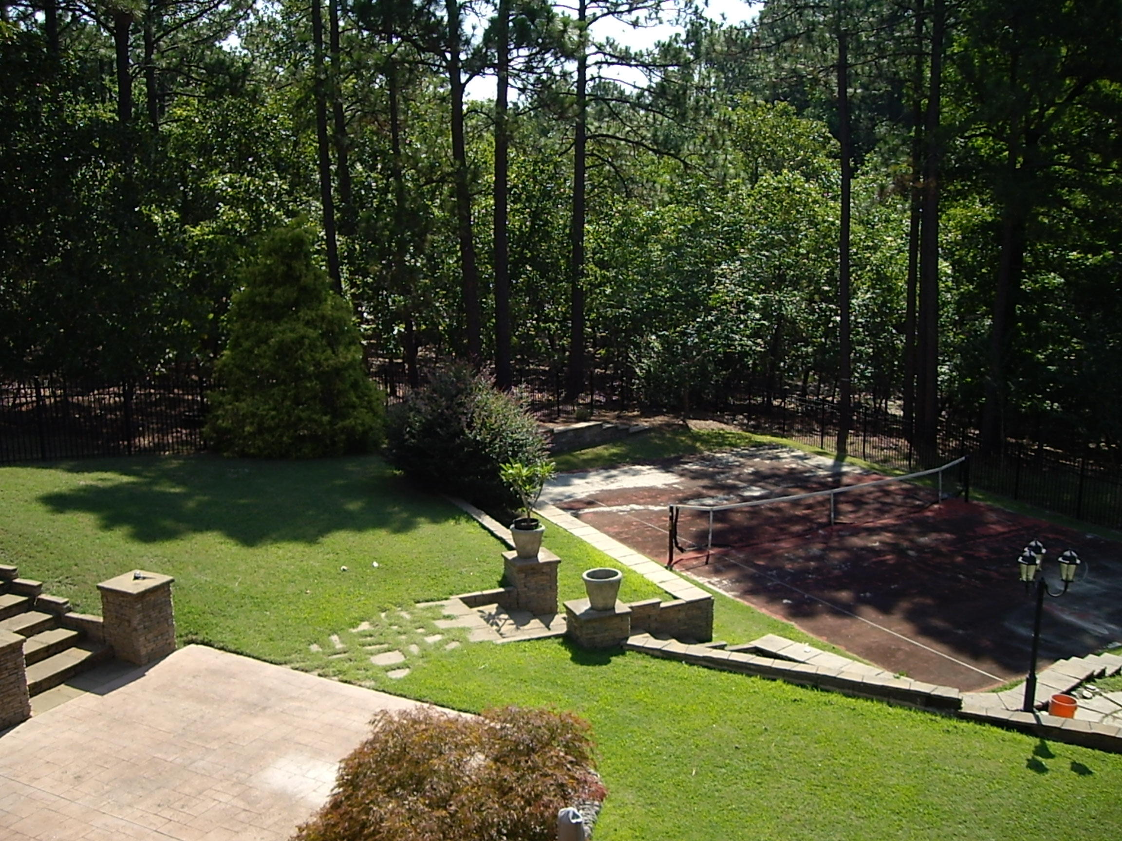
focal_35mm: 38
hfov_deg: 49.0
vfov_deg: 37.7
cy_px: 420
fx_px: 1232
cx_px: 561
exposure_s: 1/500
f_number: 2.7
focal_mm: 6.2
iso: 50
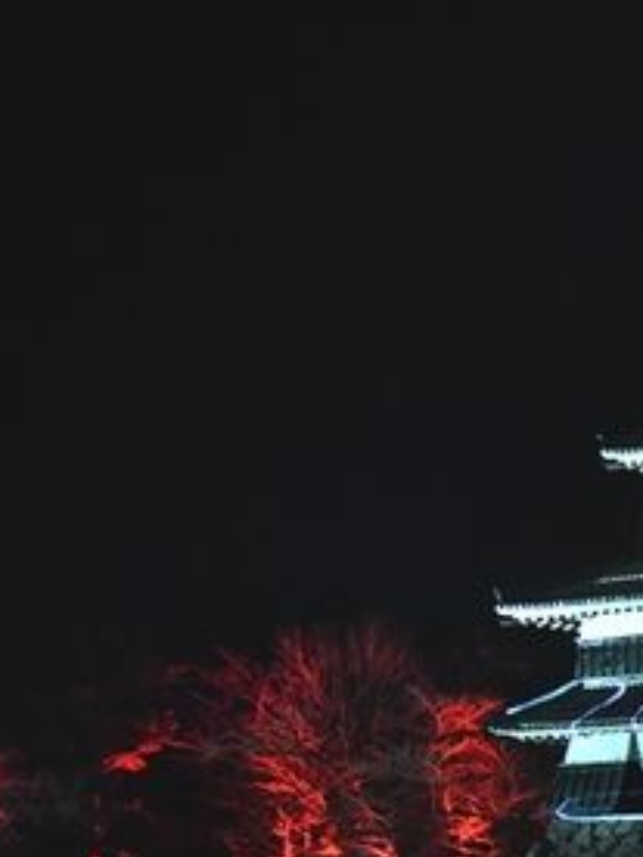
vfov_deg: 18.2
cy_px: 450
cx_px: 1092
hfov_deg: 12.7
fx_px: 2675
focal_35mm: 108
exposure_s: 1/40
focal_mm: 38
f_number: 2.8
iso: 1600
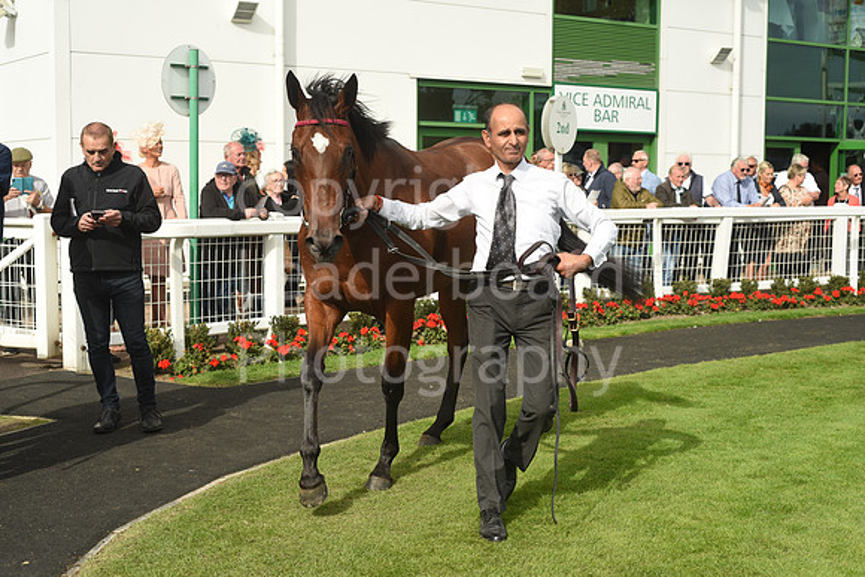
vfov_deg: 27.0
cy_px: 288
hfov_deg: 39.6
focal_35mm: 50
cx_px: 432
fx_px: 1202
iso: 500
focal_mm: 50
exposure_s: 1/2000
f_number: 5.6
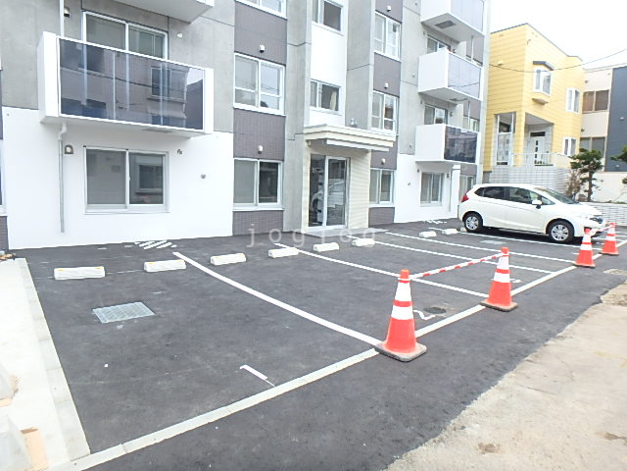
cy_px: 236
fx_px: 380
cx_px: 314
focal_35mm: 21
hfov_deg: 79.0
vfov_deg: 63.4
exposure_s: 1/250
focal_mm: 3.7
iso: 160
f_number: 3.5
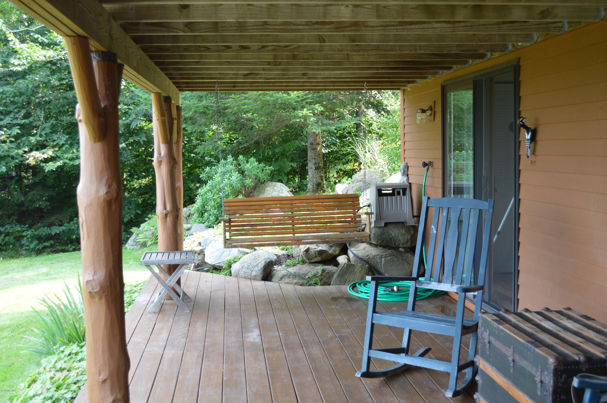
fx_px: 657
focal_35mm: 39
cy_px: 202
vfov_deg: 34.1
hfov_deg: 49.6
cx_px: 304
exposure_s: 1/100
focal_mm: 26
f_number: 5
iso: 400
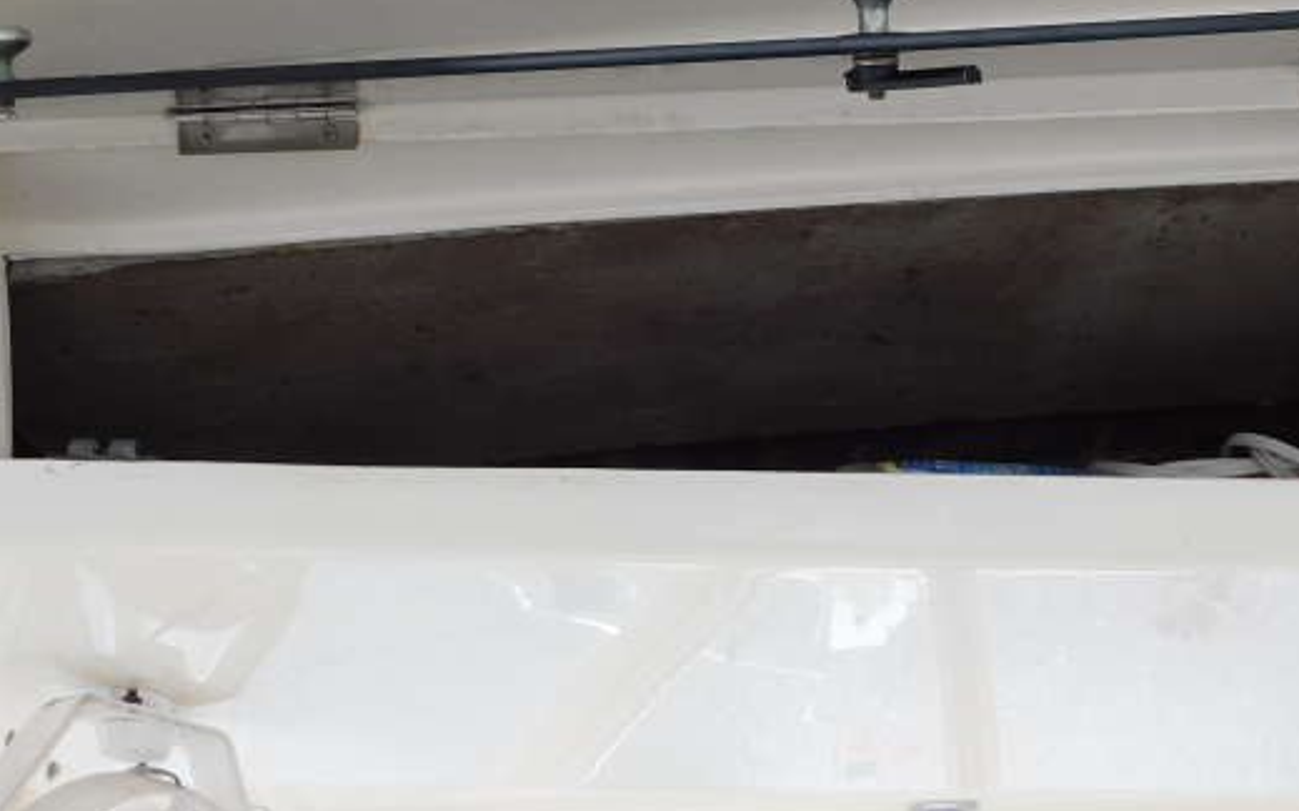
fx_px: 1734
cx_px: 756
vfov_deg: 26.2
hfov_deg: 40.9
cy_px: 295
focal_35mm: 49
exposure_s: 1/500
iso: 125
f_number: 3.2
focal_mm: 5.3
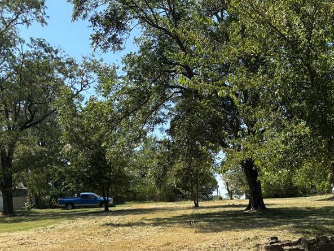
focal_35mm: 45
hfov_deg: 41.5
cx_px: 223
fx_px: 434
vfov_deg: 31.2
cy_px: 206
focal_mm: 5.96
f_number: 1.6
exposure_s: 1/1876
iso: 50
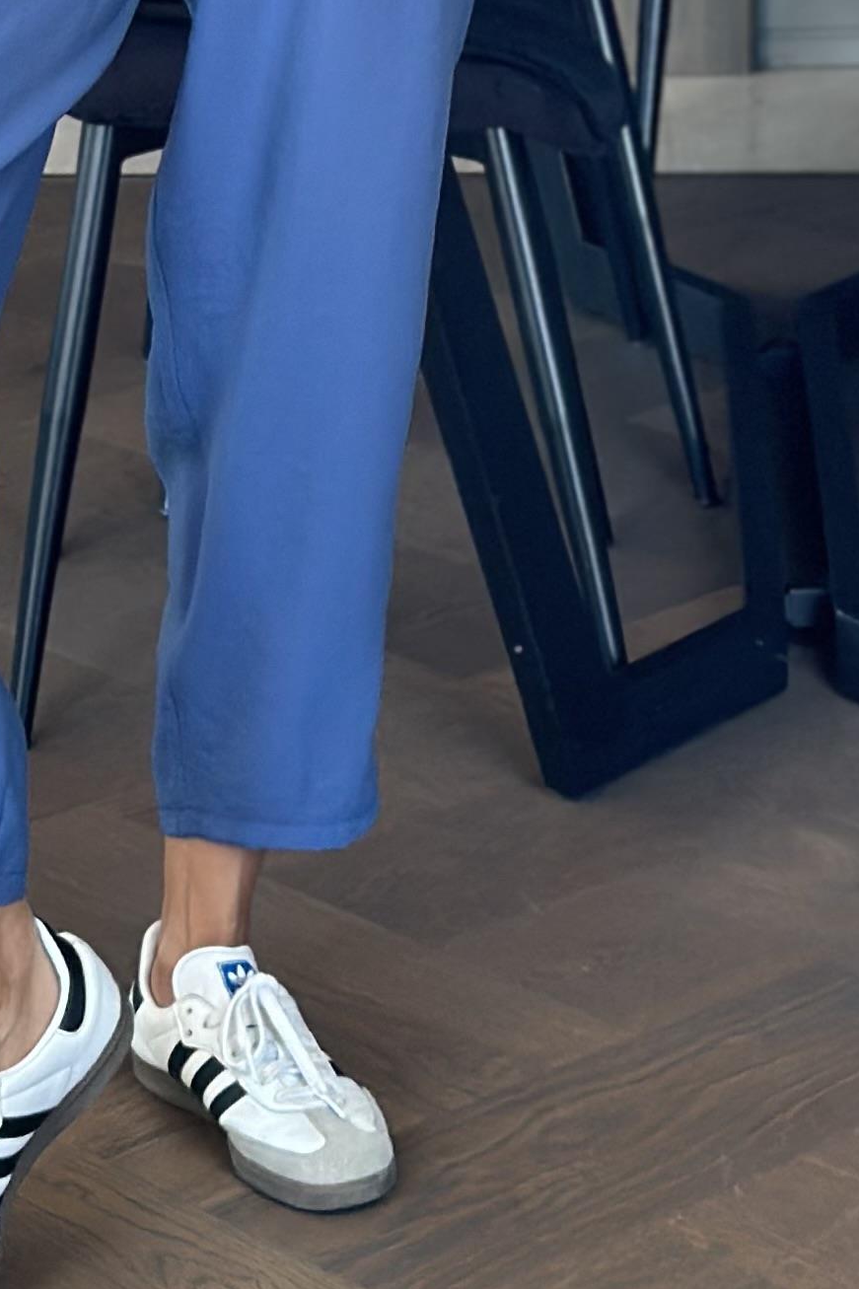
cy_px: -254
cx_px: 111
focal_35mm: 154
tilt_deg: -16.3
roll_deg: +2.1
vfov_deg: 13.0
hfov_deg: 8.9
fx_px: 5513
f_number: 1.78
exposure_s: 1/109
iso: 125
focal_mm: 6.86
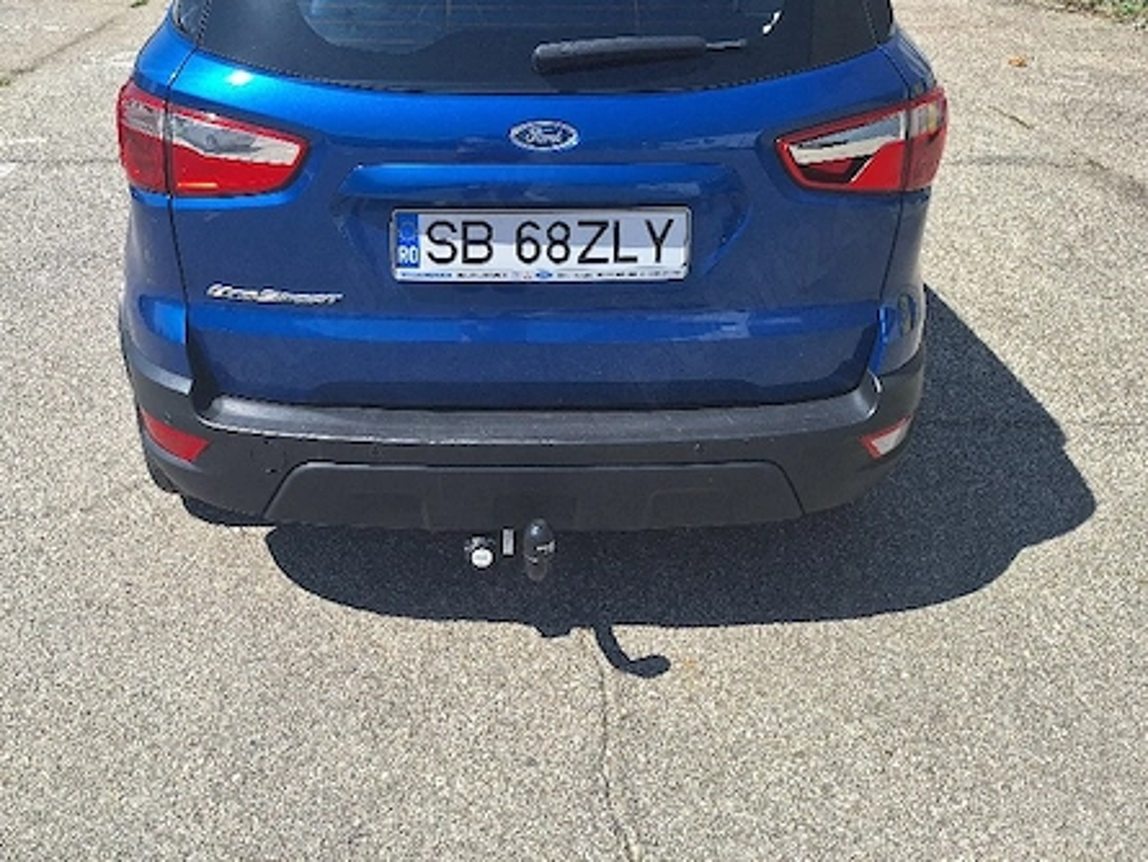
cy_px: 284
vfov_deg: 44.8
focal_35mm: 31
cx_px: 493
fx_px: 1028
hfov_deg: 58.1
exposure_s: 1/2000
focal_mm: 5.54
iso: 40
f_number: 1.8
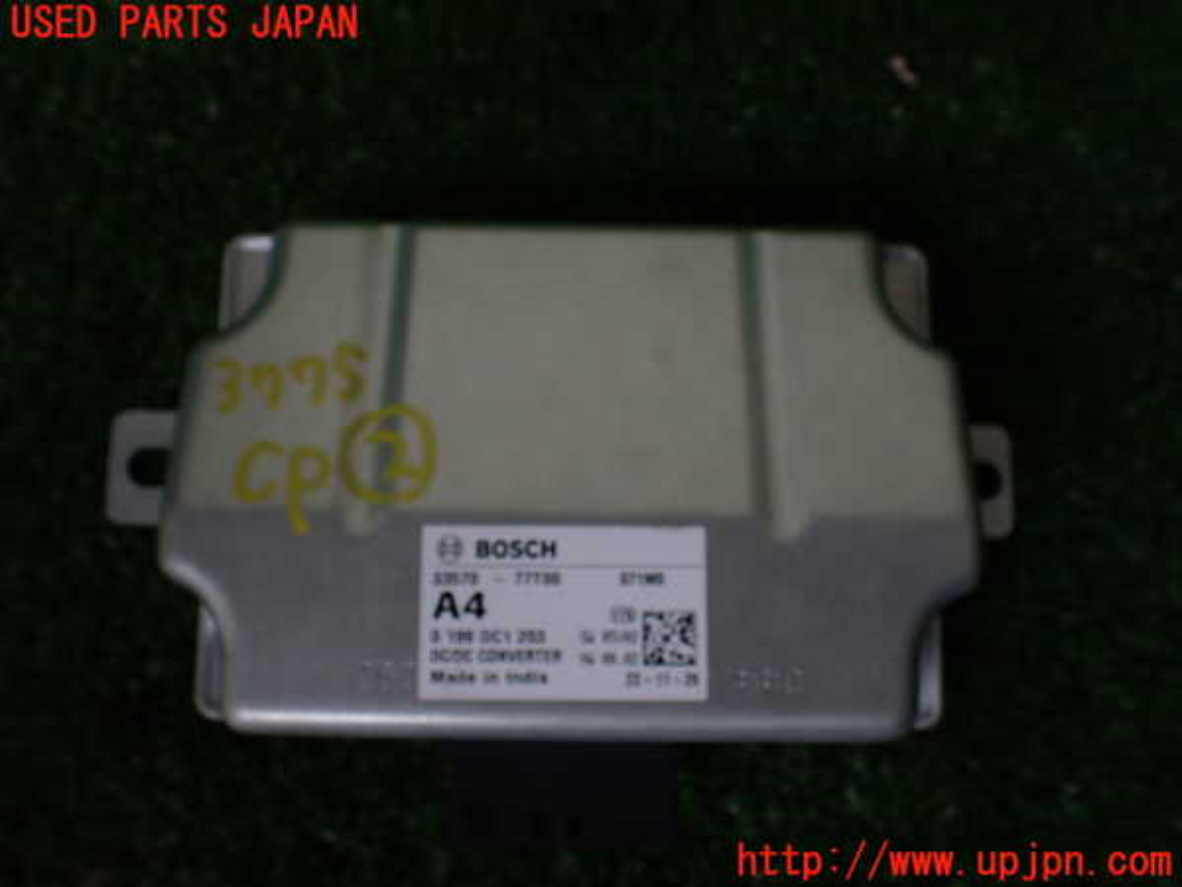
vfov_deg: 46.8
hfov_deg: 60.0
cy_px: 444
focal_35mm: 30
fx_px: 1024
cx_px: 591
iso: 160
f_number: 2.3
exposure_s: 1/125
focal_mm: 5.4
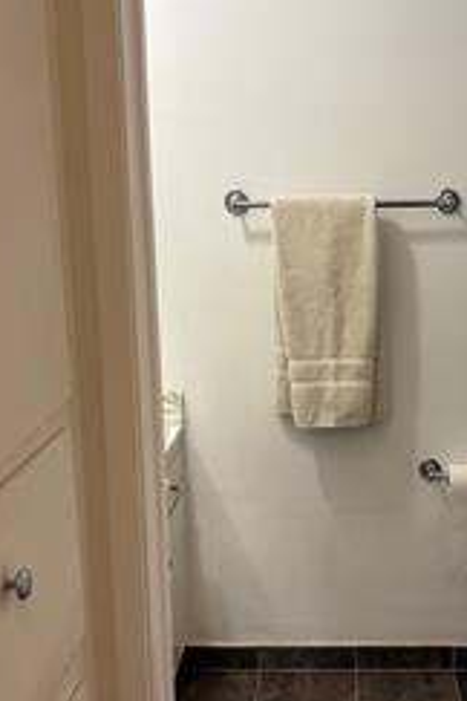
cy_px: 382
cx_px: 340
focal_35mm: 50
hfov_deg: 26.7
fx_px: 973
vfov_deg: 39.6
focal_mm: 5.96
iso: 125
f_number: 1.6
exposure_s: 1/120
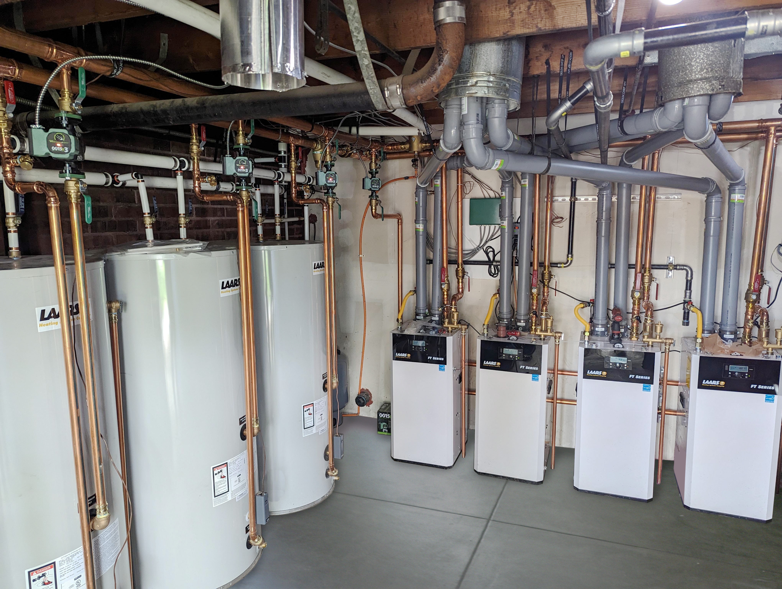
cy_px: 294
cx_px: 391
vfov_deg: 56.9
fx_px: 543
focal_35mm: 24
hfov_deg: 71.5
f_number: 1.85
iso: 217
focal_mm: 6.81
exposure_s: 1/60
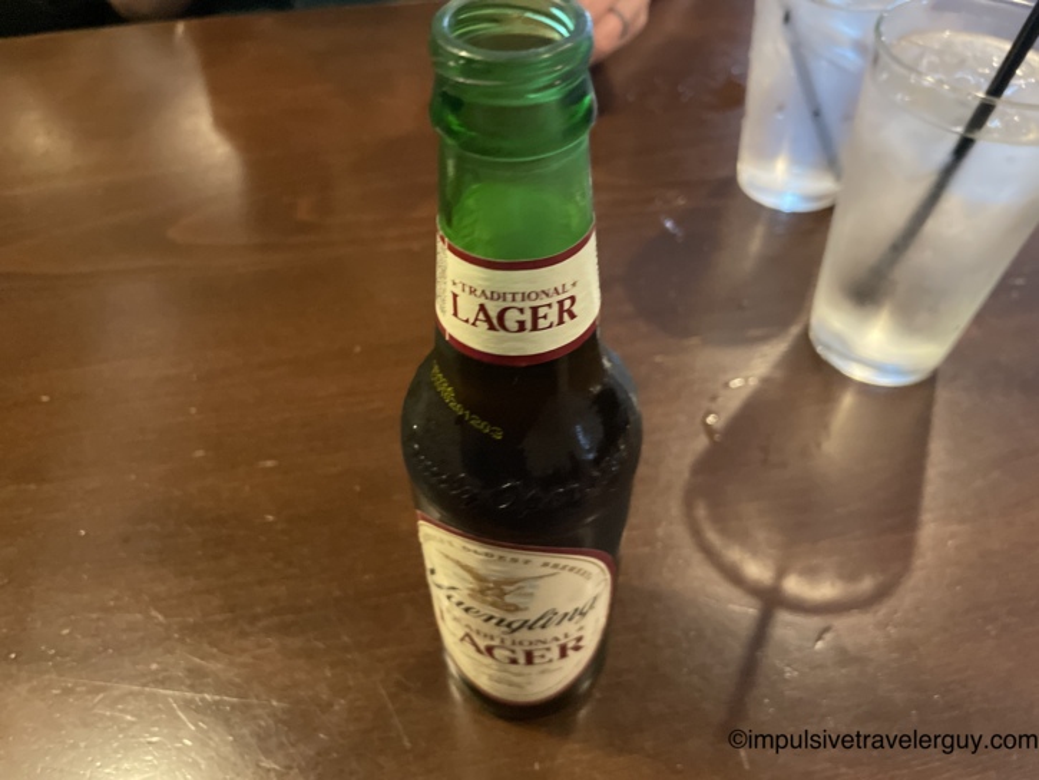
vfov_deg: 53.1
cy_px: 390
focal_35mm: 26
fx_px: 781
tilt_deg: -49.5
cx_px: 520
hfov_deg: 67.3
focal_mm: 4.2
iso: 800
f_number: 1.6
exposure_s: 1/30
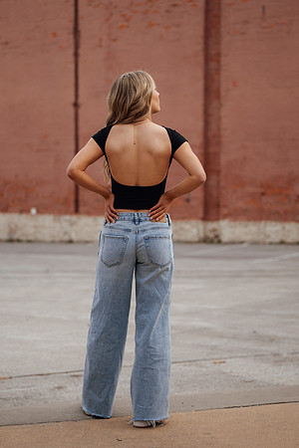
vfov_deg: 28.8
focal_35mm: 70
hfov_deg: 19.5
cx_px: 150
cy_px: 224
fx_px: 872
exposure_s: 1/1250
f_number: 2.8
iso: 160
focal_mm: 70
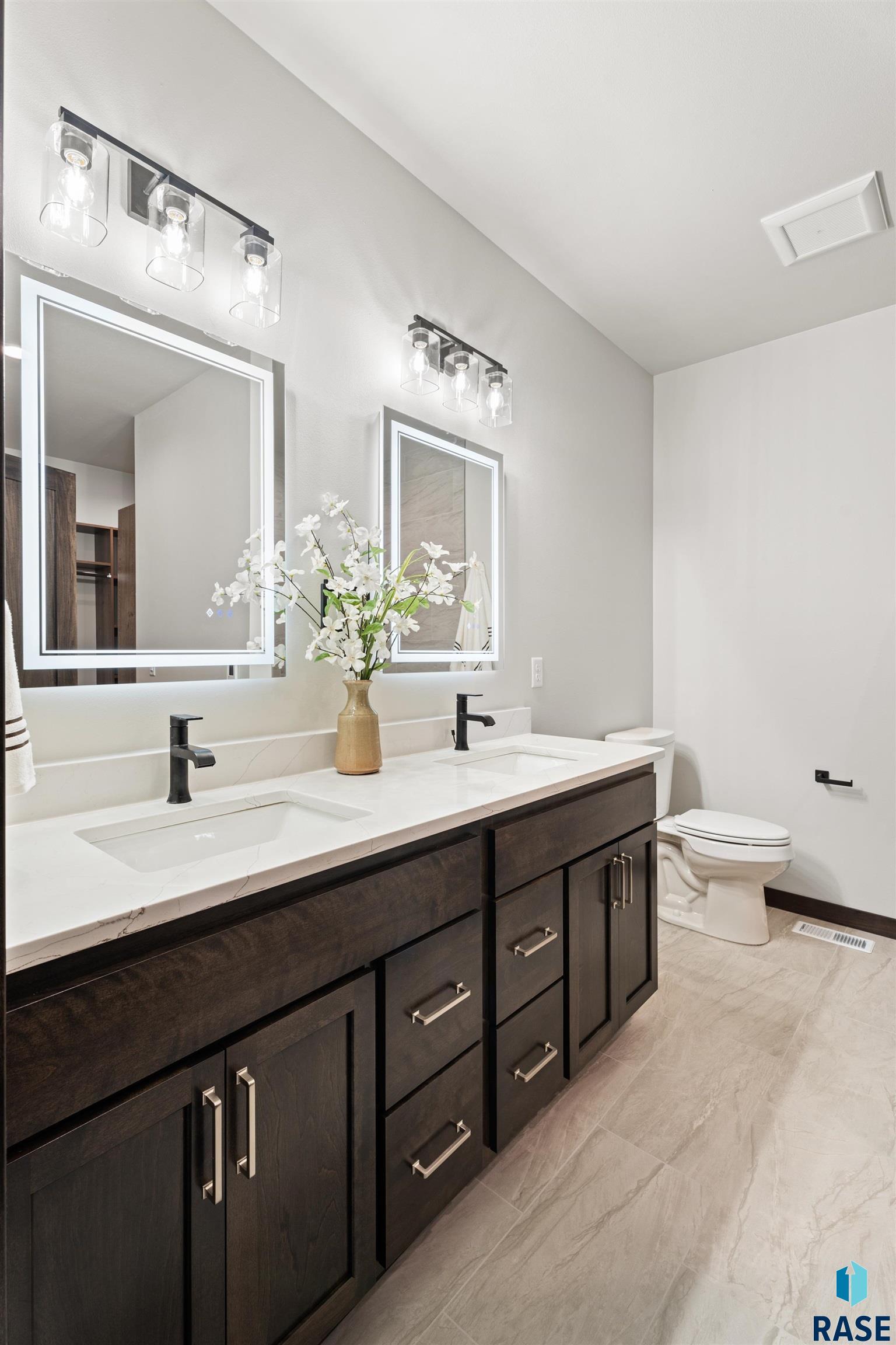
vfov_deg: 96.7
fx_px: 597
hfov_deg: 73.7
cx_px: 448
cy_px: 672
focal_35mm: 16
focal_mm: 16
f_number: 9
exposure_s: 1/2
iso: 250
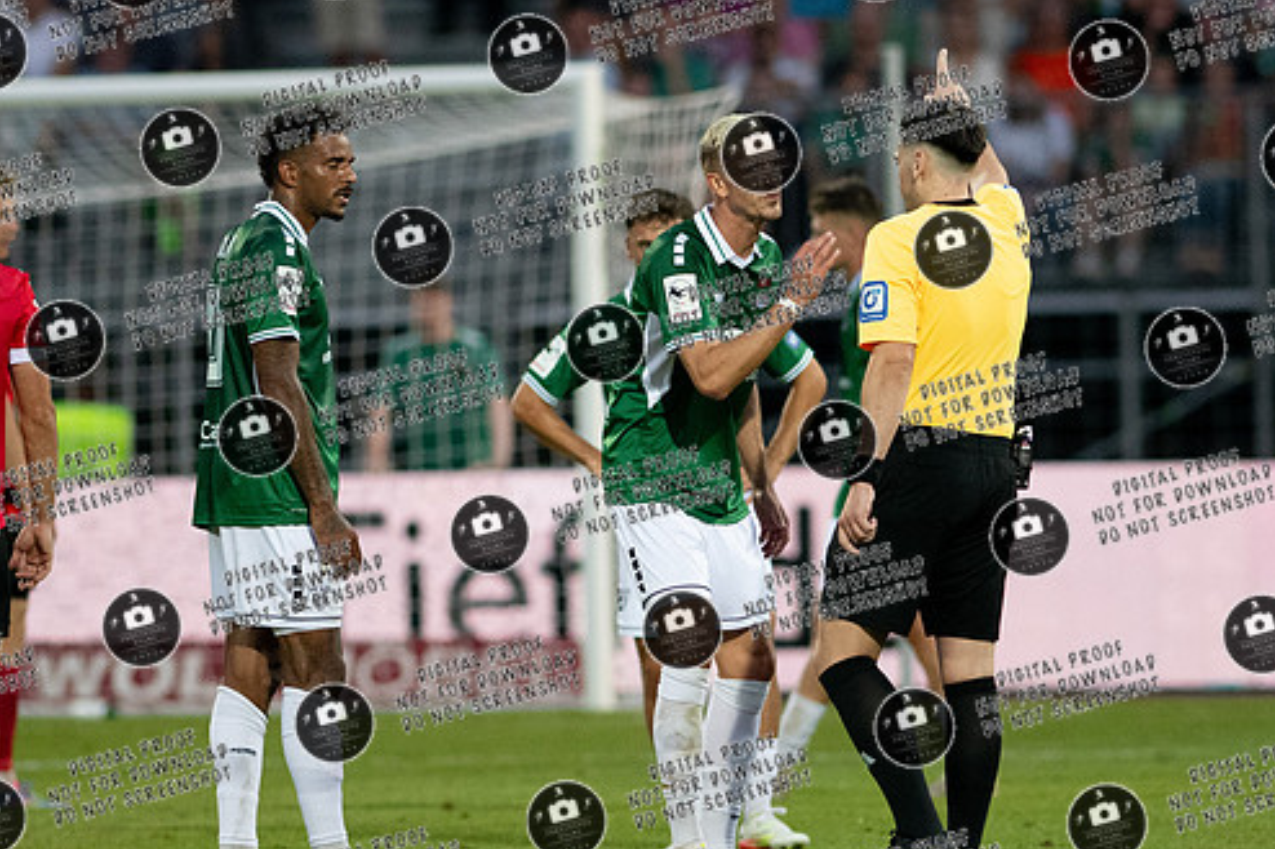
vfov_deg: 1.7
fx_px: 27862
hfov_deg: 2.6
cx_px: 735
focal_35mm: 787
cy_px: 344
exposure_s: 1/1250
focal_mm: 300
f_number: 3.2
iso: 2500
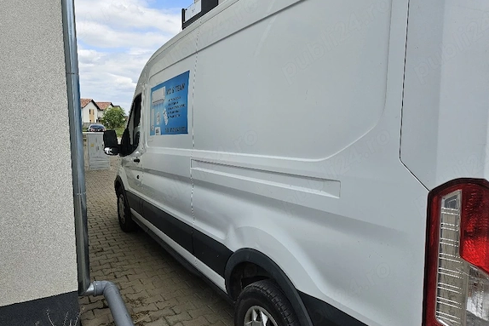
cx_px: 237
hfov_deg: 71.5
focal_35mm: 25
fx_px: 340
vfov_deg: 51.3
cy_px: 174
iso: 25
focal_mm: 5.4
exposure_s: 1/2000
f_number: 1.8
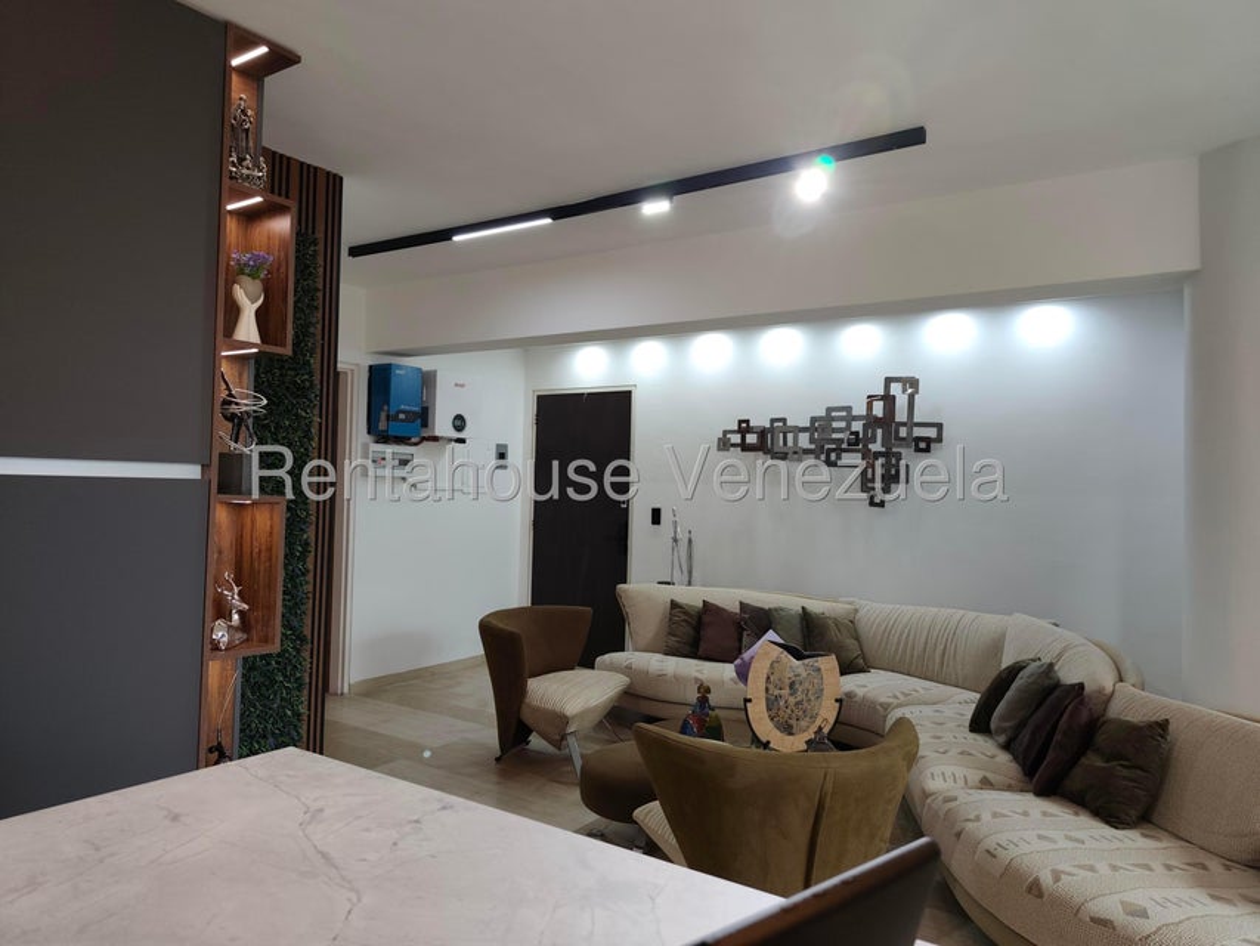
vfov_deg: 58.9
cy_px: 473
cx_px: 630
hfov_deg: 73.9
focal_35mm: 23
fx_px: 837
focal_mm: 6.19
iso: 250
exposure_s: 1/86.6
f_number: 1.65
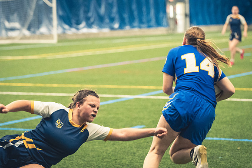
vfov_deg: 10.1
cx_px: 126
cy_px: 84
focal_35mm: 135
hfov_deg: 15.2
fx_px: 944
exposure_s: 1/500
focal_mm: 90
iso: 12800
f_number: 2.8
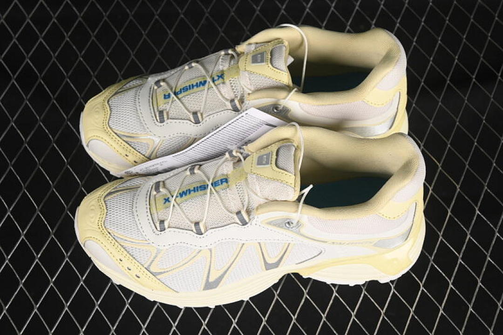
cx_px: 252
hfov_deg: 27.0
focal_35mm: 75
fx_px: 1048
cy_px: 168
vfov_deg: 18.2
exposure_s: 1/80
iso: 160
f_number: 7.1
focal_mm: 50
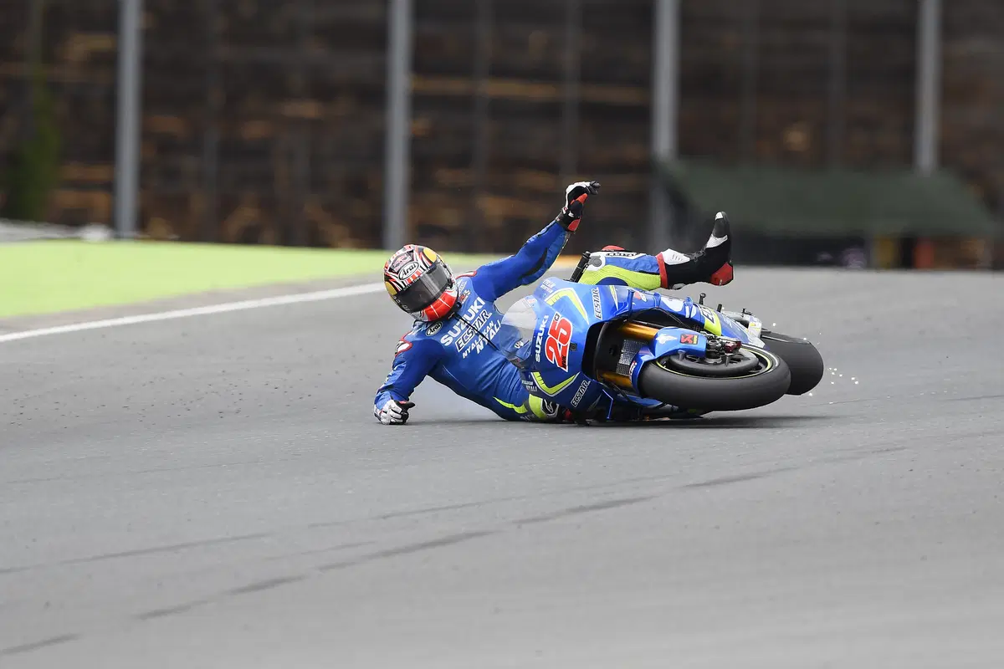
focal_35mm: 1200
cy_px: 334
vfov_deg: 1.1
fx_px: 33464
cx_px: 502
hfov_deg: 1.7
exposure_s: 1/1000
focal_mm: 600
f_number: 4.5
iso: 320
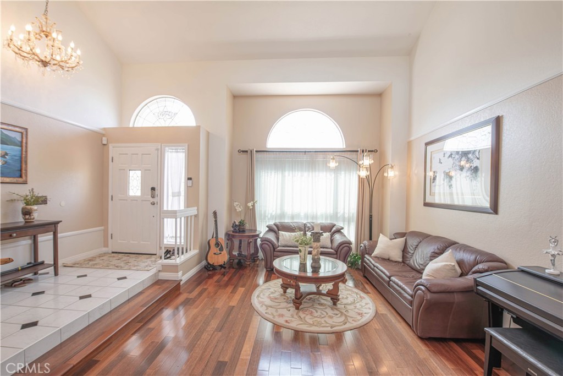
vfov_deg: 81.2
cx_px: 282
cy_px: 188
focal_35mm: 14
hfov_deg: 104.2
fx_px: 219
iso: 160
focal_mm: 14
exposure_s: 1/15
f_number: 8
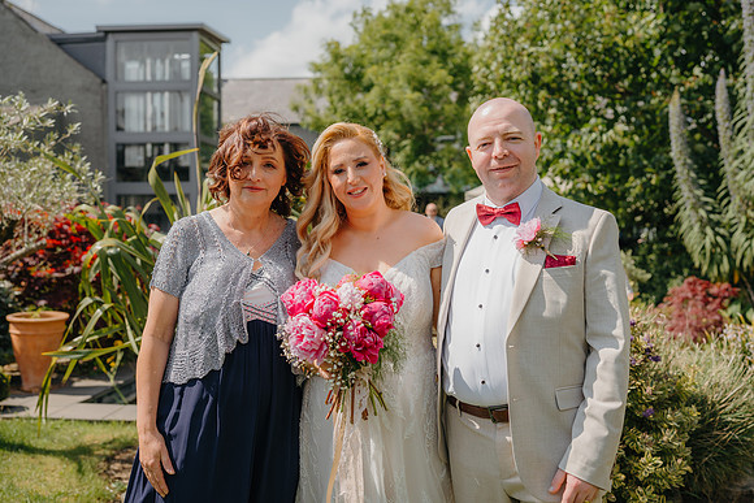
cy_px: 230
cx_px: 399
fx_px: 809
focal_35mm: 39
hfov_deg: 50.0
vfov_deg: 34.5
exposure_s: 1/1250
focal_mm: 35
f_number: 2.8
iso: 100
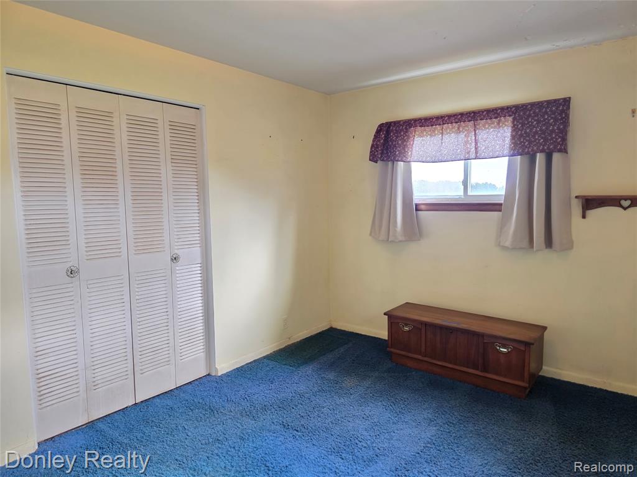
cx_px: 318
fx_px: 423
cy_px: 238
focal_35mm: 23
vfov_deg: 58.9
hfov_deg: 73.9
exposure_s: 1/120
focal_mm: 6.3
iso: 400
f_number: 1.7
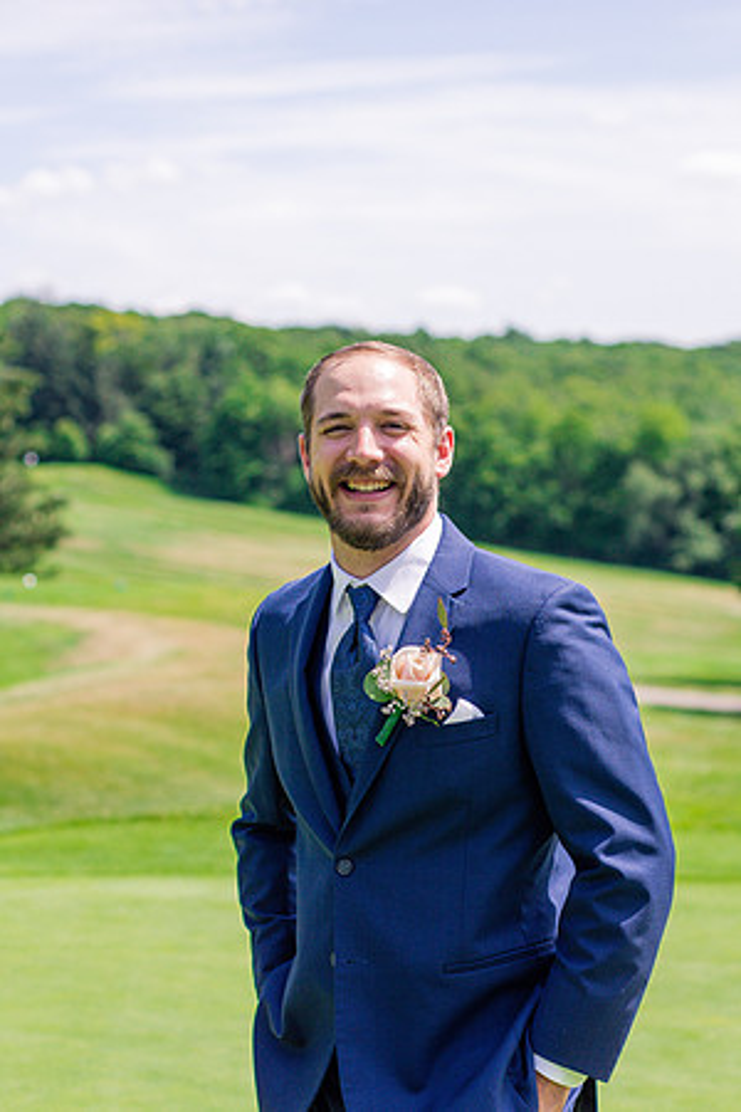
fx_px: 2314
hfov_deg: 18.2
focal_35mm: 75
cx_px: 413
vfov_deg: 27.0
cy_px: 556
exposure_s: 1/4000
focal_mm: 50
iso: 250
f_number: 2.8
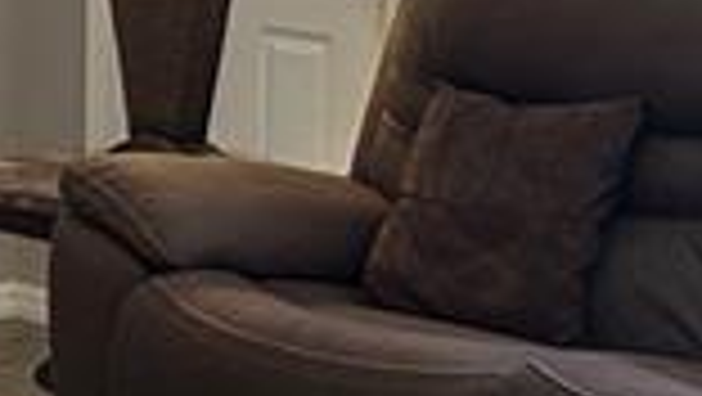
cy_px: 162
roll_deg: +0.3
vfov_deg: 7.1
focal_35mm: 172
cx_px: -302
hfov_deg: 12.0
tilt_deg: -7.0
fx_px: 3204
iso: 200
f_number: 1.78
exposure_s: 1/60
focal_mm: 6.86
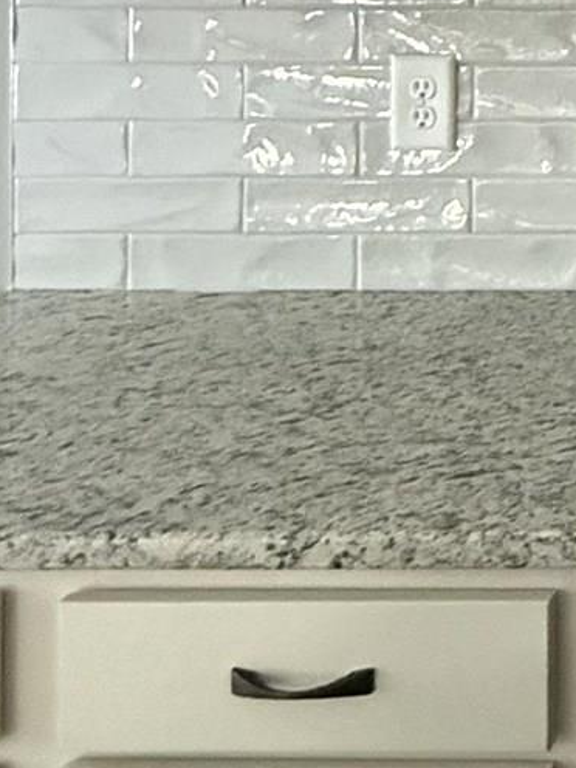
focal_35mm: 65
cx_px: 1061
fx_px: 1442
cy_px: -173
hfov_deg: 17.8
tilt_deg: +0.1
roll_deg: -1.6
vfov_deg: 26.3
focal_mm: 2.22
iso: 1000
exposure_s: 1/60
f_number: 2.2
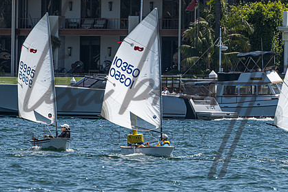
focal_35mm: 725
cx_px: 144
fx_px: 5802
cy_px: 111
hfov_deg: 2.8
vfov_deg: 1.9
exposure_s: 1/800
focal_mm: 400
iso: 400
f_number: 11
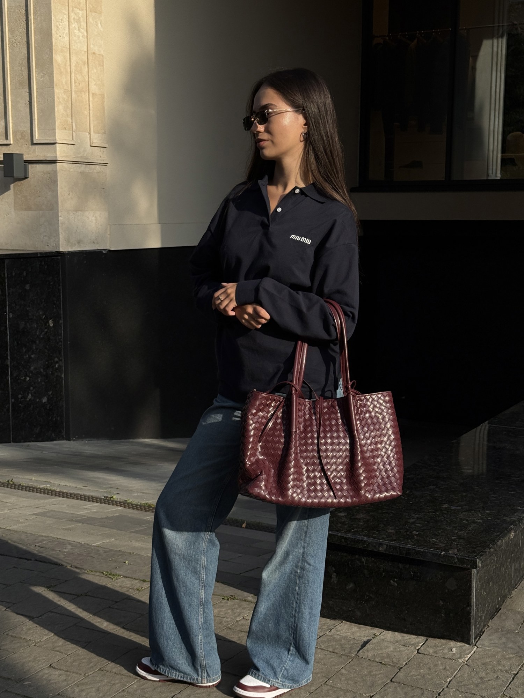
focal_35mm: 48
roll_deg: +2.1
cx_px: 262
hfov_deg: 30.3
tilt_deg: -7.6
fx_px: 969
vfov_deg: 39.7
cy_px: 349
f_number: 1.78
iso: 80
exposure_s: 1/3704
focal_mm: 6.76
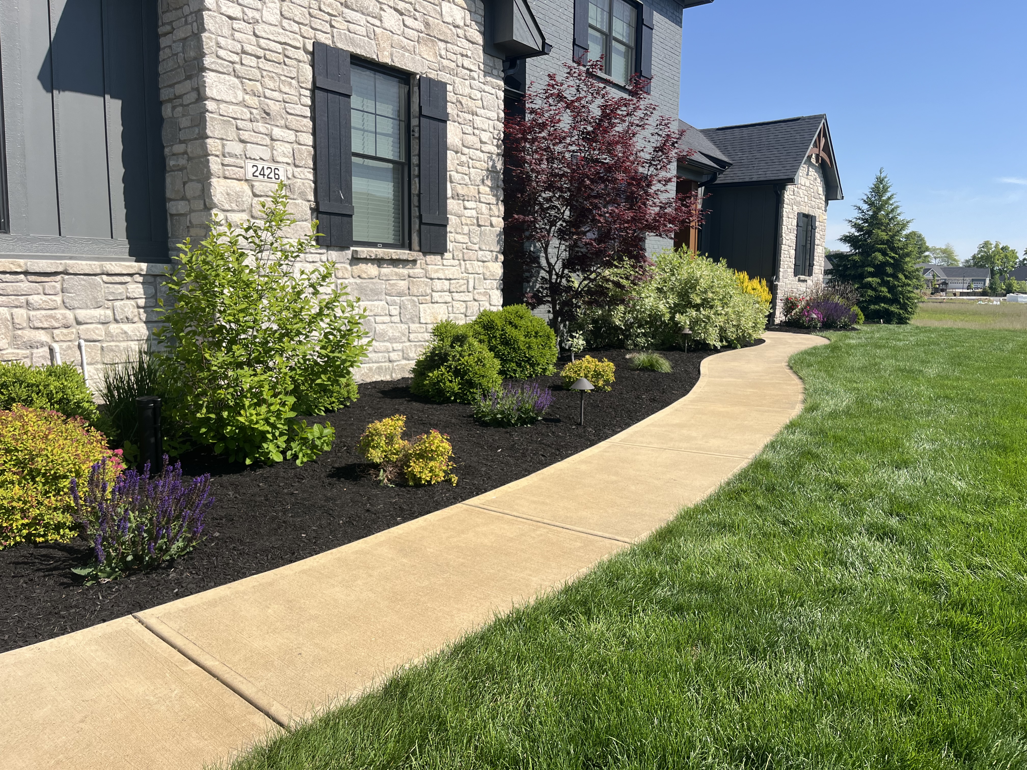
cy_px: 385
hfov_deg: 67.3
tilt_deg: -4.0
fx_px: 771
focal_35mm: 26
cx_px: 514
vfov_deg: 53.1
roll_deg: -2.7
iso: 50
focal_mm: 5.1
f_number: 1.6
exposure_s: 1/2062
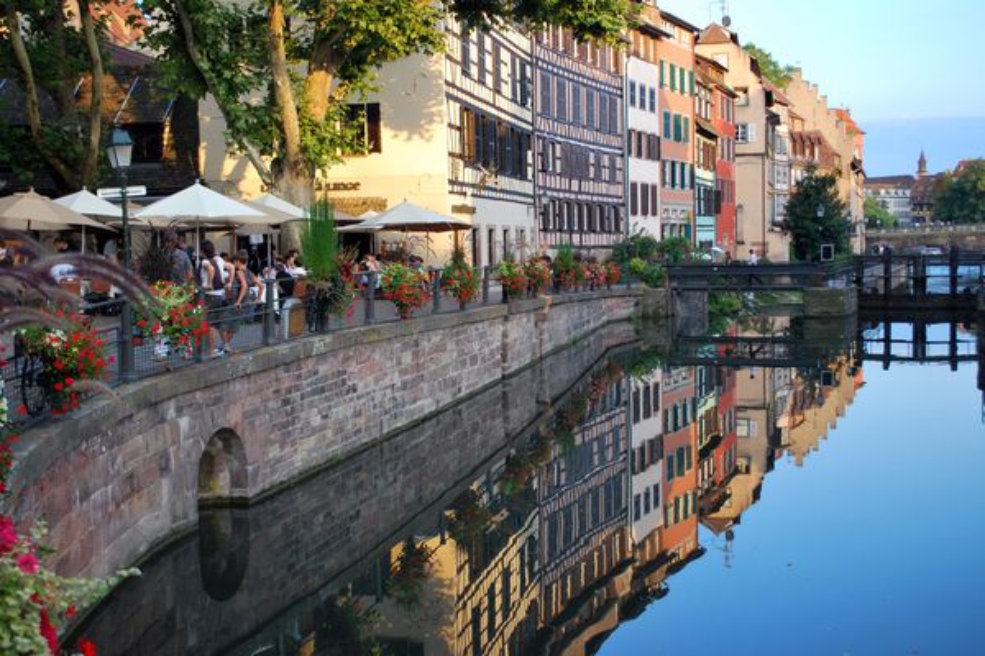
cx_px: 492
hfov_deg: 43.6
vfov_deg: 29.9
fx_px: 1231
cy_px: 328
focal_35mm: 45
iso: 200
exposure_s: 1/80
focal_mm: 30
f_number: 4.8
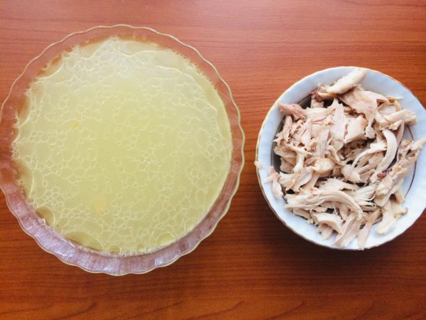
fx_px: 357
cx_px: 213
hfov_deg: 61.6
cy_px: 160
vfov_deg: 48.3
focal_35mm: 29
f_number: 2.2
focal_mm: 4.15
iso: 250
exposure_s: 1/33
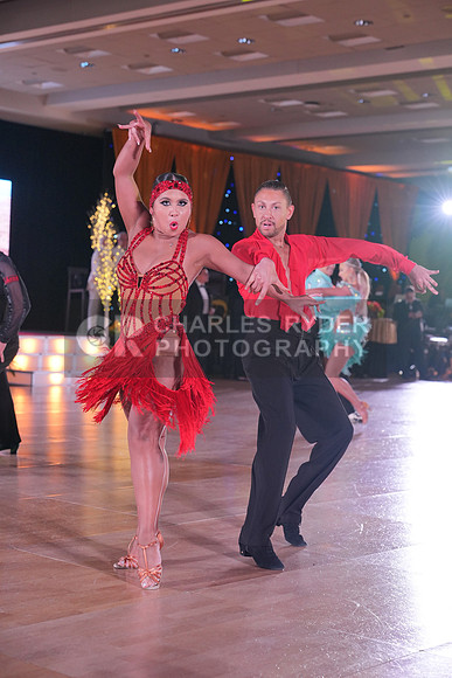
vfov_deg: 31.4
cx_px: 226
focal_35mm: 64
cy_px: 339
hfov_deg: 21.3
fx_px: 1205
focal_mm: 64
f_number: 4
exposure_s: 1/400
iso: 2000
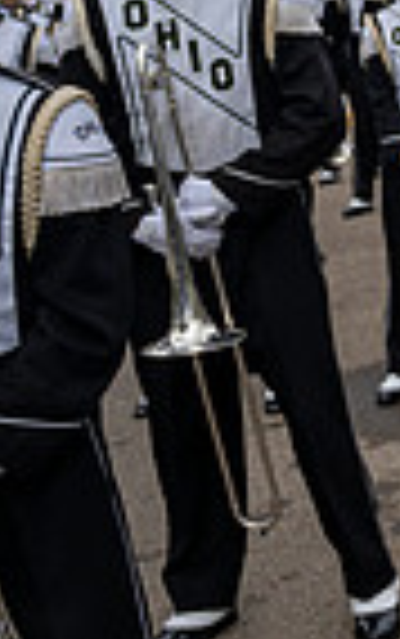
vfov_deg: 20.8
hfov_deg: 11.0
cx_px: 975
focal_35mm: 100
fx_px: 1741
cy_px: 286
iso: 100
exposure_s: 1/1000
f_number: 4
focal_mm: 24
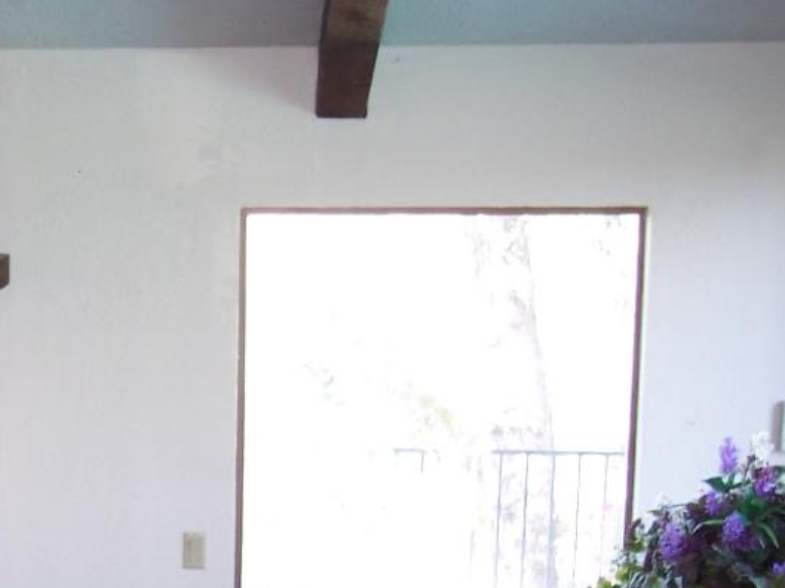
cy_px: 621
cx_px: -86
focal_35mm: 92
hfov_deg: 20.3
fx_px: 2085
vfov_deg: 15.7
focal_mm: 8
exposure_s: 1/30
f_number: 2.8
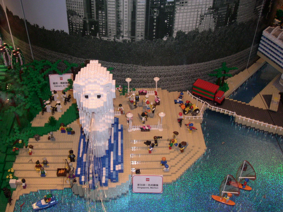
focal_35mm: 38
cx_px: 142
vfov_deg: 37.7
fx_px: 311
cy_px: 106
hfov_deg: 49.0
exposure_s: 1/50
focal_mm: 6
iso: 160
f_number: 2.8
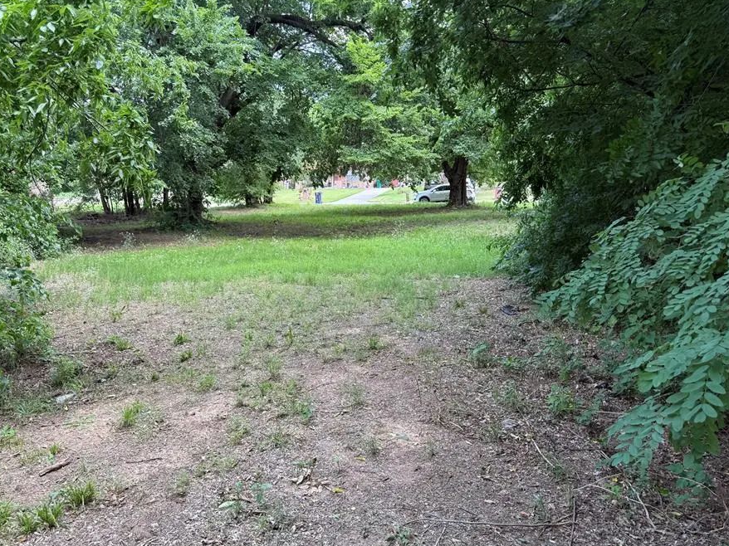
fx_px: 590
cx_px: 325
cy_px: 286
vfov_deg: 49.7
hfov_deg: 63.3
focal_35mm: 28
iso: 50
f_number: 1.78
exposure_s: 1/121
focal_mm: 6.76
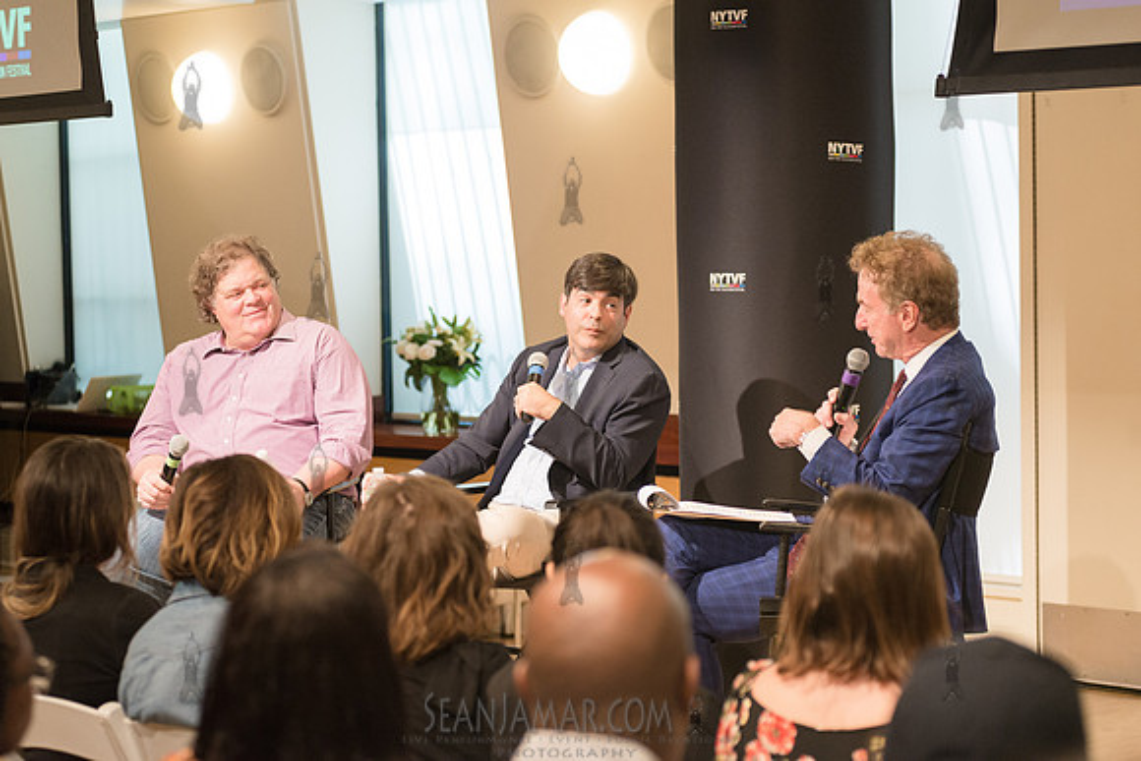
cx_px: 570
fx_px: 2536
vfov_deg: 17.1
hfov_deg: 25.4
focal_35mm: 80
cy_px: 380
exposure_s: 1/160
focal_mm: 80
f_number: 4
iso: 2500
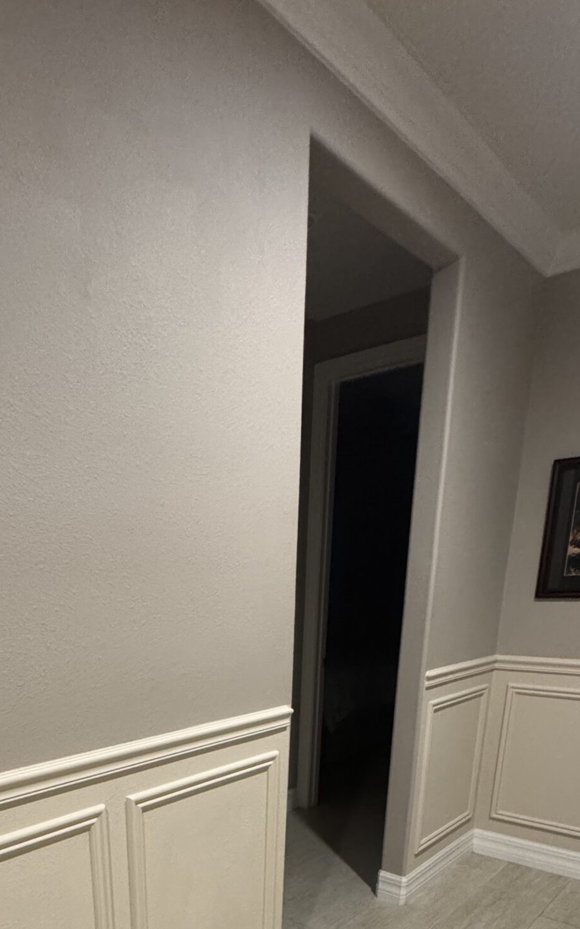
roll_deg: +0.4
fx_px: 658
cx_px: 181
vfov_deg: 61.8
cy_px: 796
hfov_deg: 46.6
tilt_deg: -18.8
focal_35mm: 26
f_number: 2.2
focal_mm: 2.22
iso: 640
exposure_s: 1/60
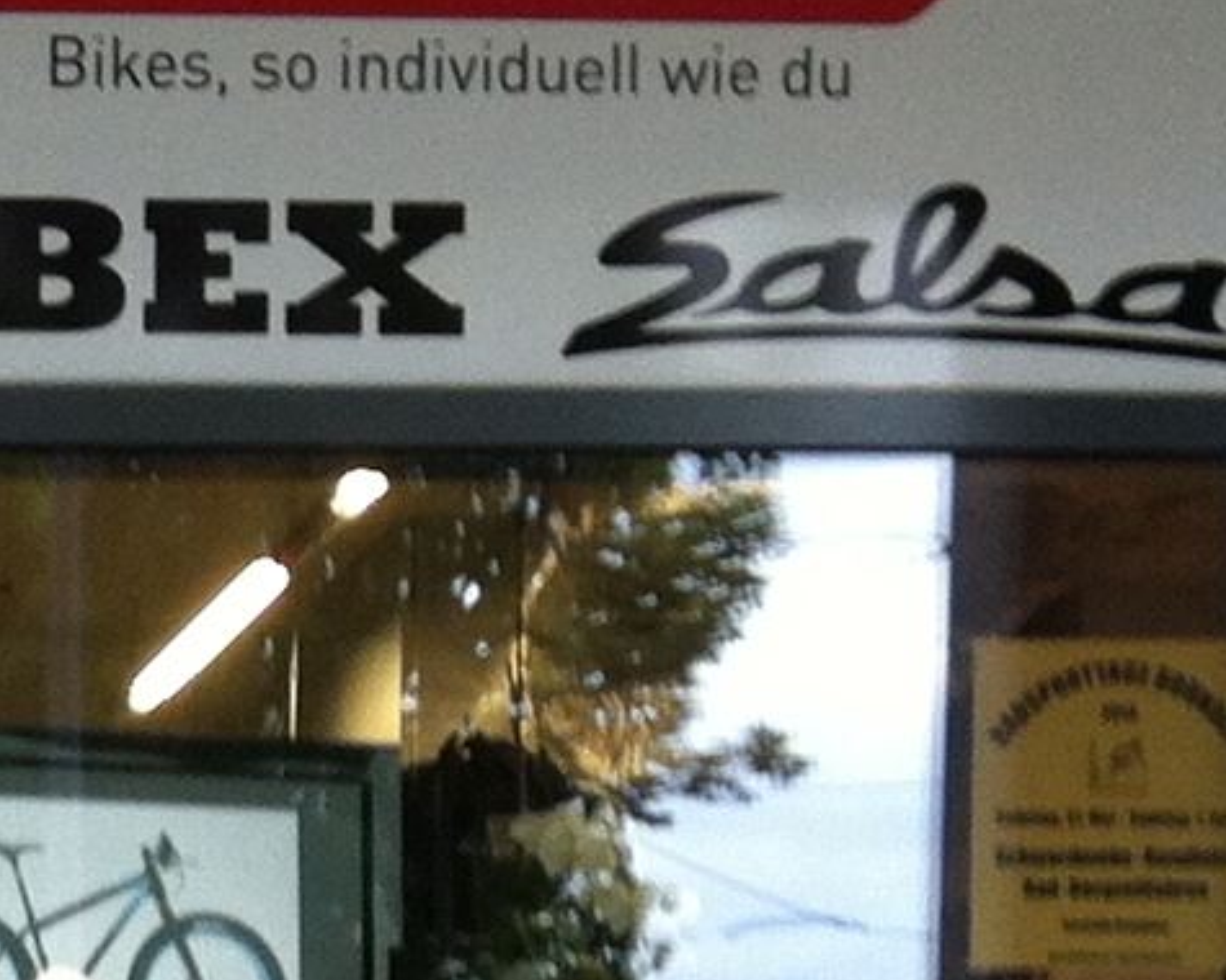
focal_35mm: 186
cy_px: 1867
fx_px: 6749
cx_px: -707
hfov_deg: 10.0
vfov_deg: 8.0
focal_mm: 3.85
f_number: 2.8
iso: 80
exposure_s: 1/24
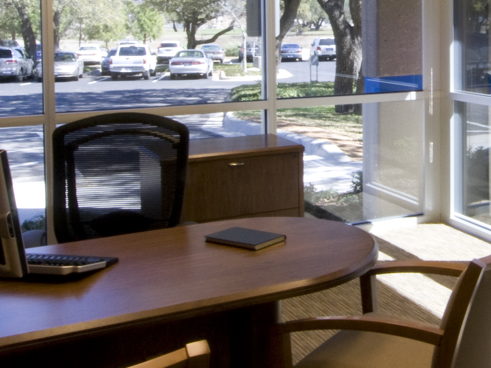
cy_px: 48
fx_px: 780
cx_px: 425
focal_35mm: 55
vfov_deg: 25.8
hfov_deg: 33.4
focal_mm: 12
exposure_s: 1/3
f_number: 22
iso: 400
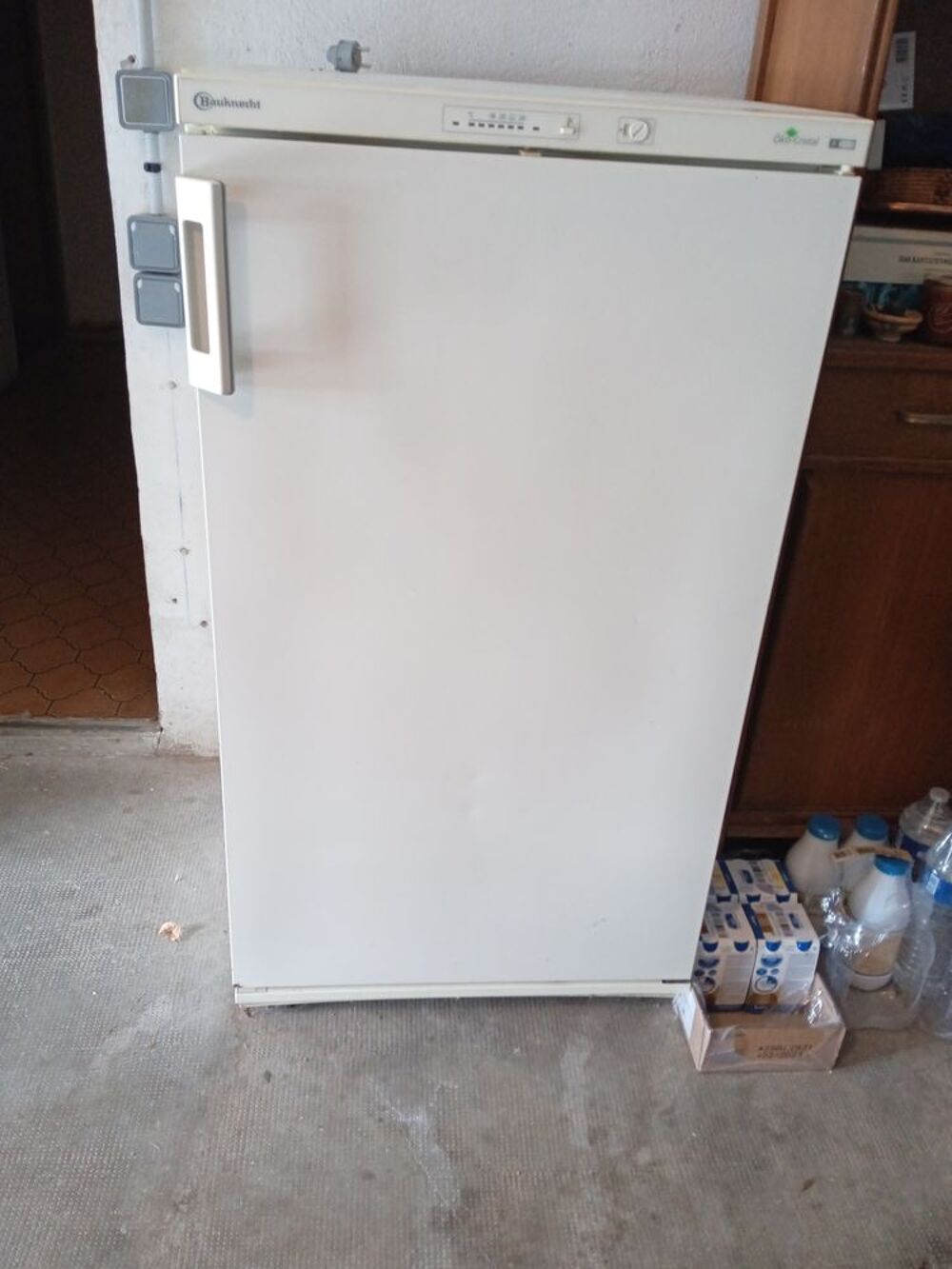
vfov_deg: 63.4
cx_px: 476
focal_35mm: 28
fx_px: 1027
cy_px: 634
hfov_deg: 49.8
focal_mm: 3.43
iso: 383
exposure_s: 1/25
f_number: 2.2
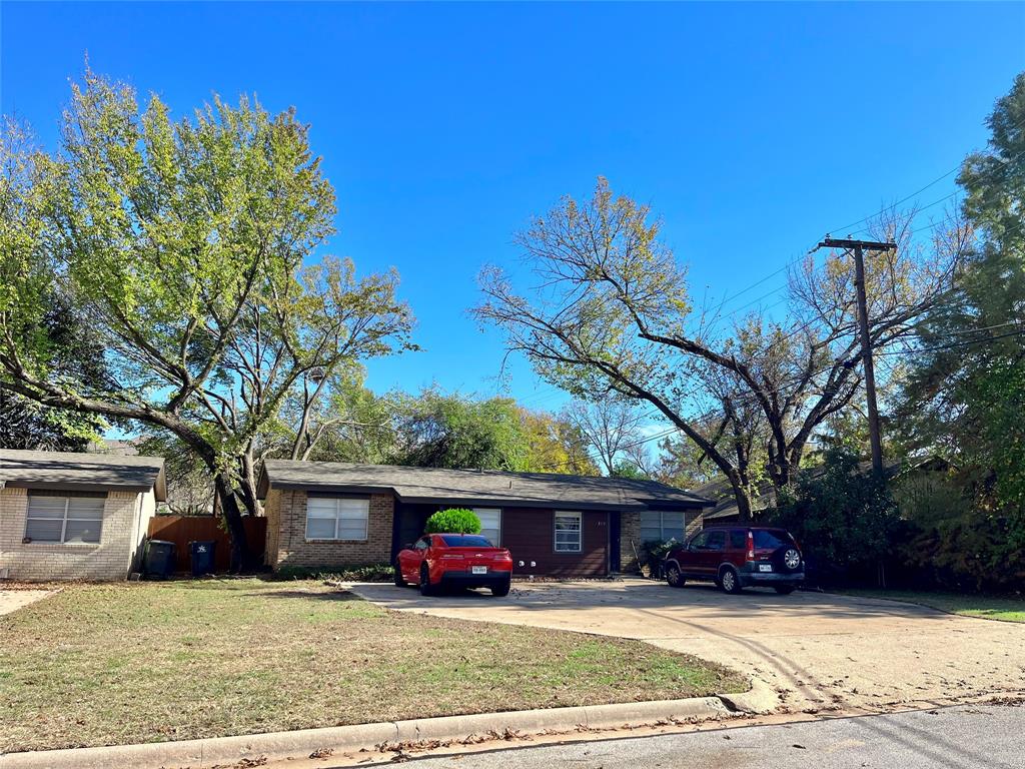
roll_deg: -1.5
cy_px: 384
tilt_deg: +10.3
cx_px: 512
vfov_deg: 53.1
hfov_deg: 67.3
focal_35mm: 26
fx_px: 770
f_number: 1.6
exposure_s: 1/2222
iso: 50
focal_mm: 5.1
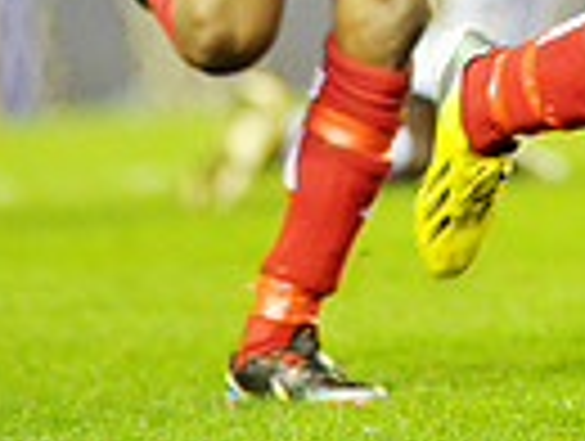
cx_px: 706
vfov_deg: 1.2
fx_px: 21705
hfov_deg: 1.5
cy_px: -351
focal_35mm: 1282
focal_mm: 300
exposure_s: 1/500
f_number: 3.5
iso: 4000
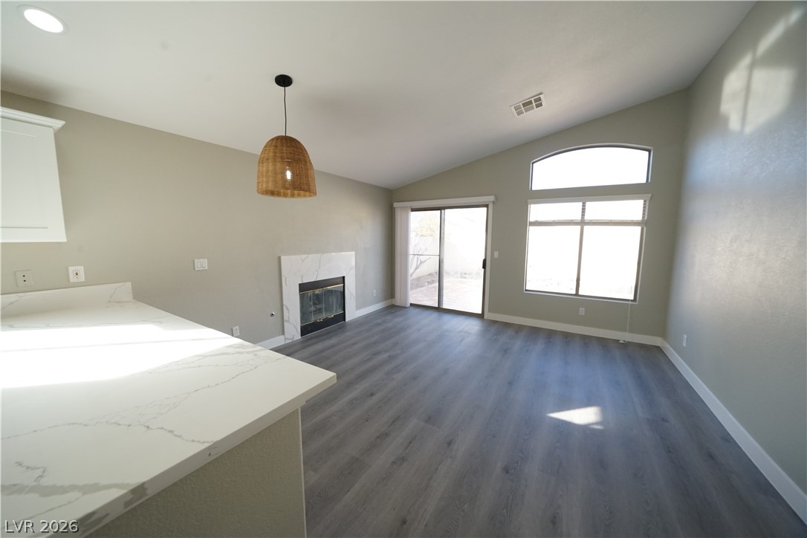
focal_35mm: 12
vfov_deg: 90.0
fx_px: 269
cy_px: 269
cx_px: 404
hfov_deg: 112.6
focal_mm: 12
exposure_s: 1/125
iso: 1250
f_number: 8
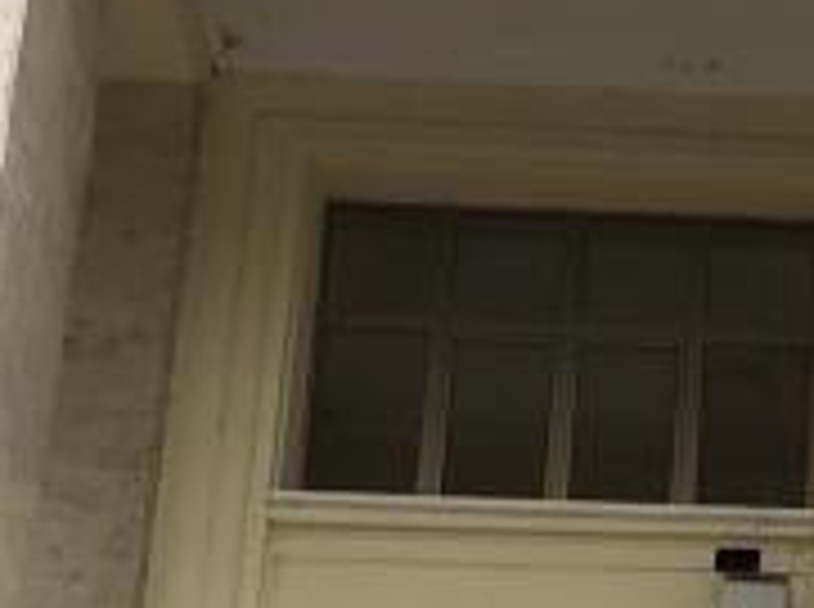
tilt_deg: +26.0
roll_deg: +2.9
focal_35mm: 186
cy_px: 959
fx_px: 4365
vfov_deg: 7.8
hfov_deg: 10.1
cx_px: 1430
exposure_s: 1/2740
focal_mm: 3.99
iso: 20
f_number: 1.8
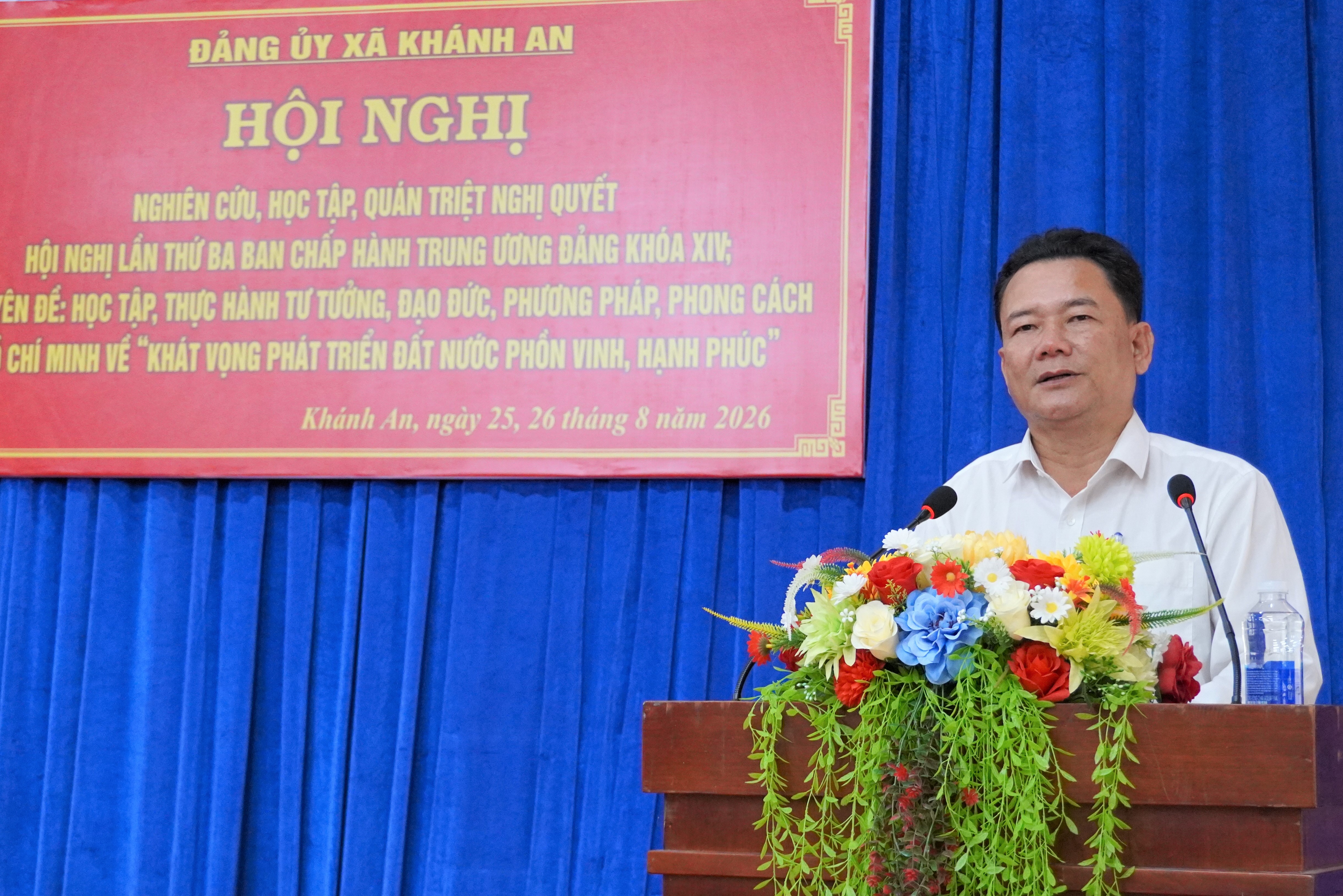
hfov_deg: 30.7
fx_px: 2446
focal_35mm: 66
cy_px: 437
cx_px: 630
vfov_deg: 20.8
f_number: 5.6
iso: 3200
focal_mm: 39
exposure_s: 1/160
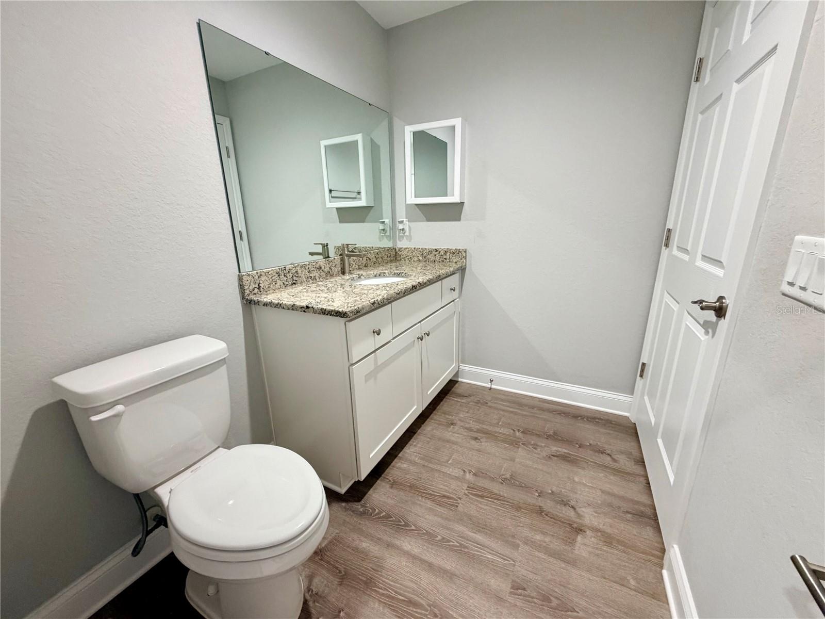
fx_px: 334
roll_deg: +1.9
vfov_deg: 85.7
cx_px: 412
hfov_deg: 102.1
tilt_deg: -15.3
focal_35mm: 14
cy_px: 310
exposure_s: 1/60
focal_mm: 2.22
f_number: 2.2
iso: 250
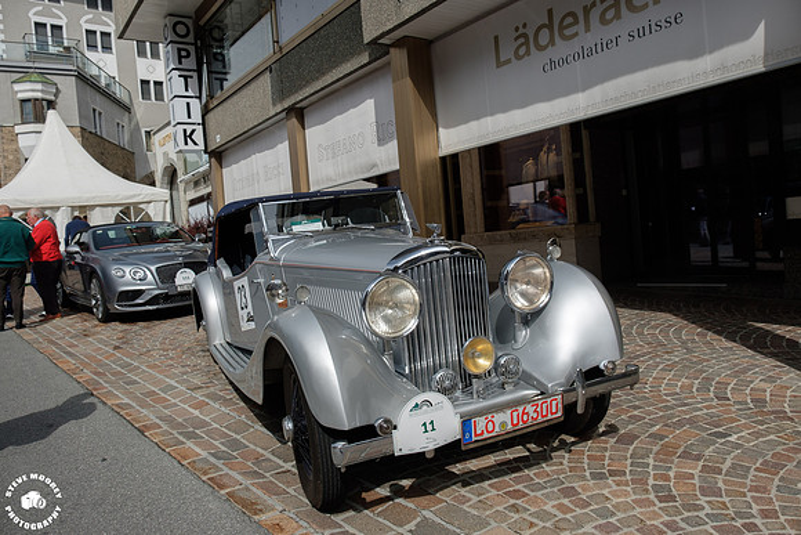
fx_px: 601
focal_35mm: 27
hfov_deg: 67.4
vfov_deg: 48.0
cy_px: 268
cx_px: 400
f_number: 10
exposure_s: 1/125
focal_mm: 18
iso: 200
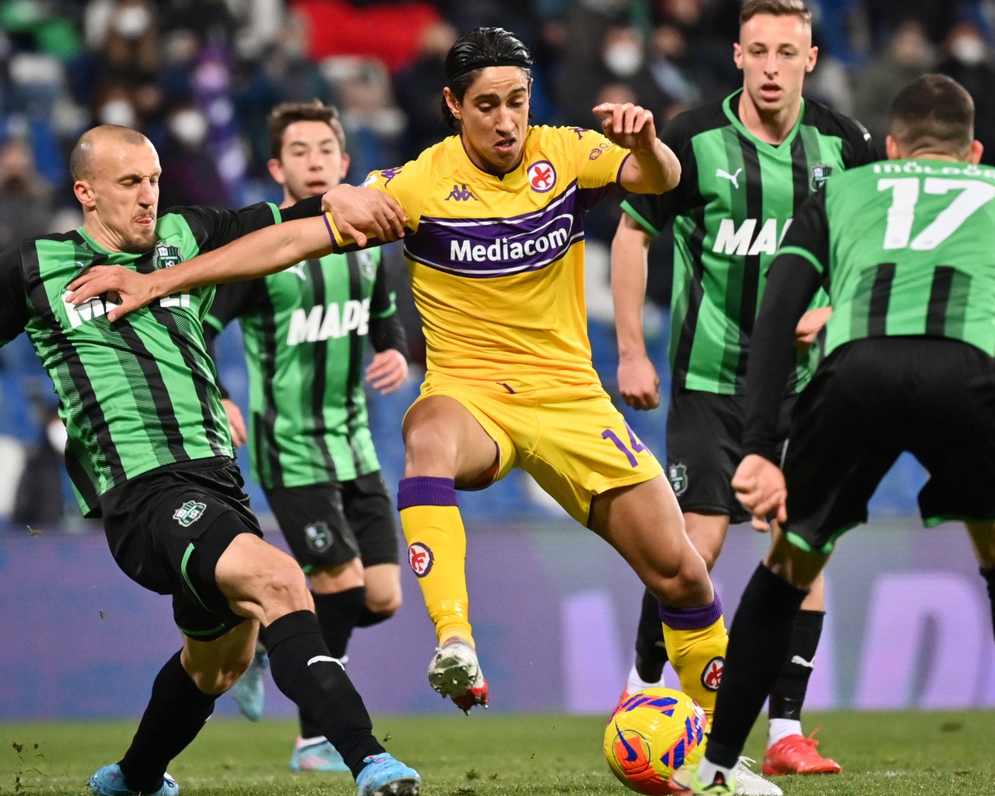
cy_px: 388
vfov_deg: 3.9
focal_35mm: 402
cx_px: 484
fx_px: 11836
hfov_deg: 4.8
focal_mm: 310
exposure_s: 1/1600
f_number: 4
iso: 2500
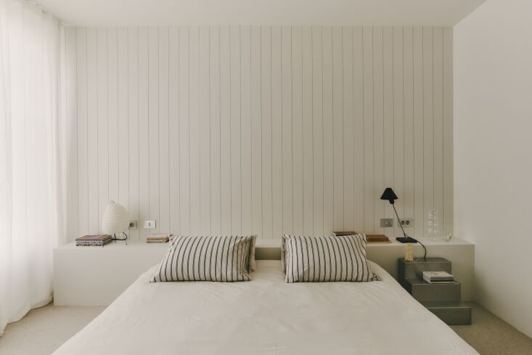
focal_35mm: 21
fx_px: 310
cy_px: 178
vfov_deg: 59.5
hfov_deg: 81.2
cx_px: 266
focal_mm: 21
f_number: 6.3
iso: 400
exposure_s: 1/80
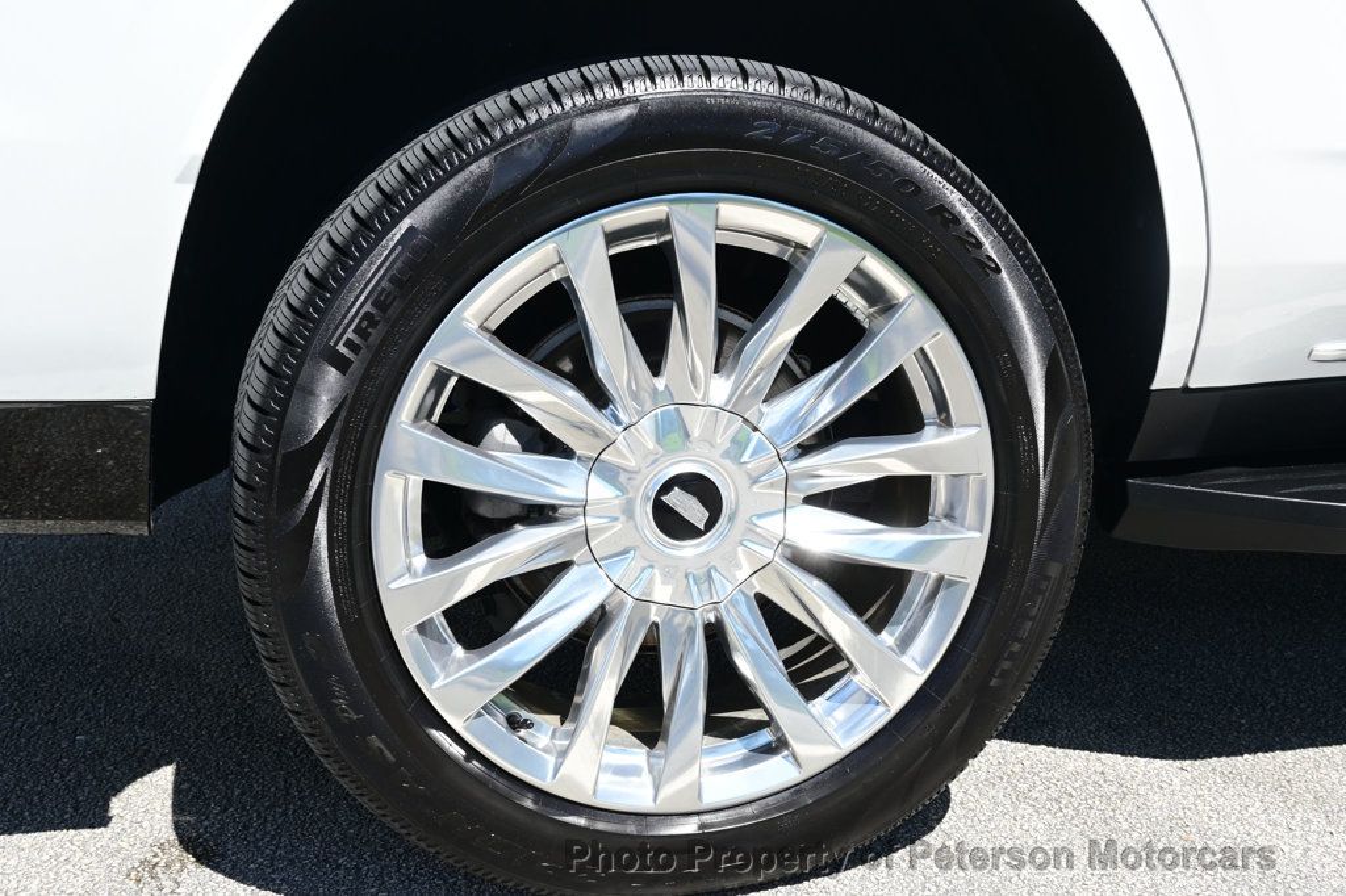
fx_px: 1626
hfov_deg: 45.0
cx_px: 673
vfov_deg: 30.8
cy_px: 448
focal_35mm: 44
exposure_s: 1/200
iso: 100
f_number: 7.1
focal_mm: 29
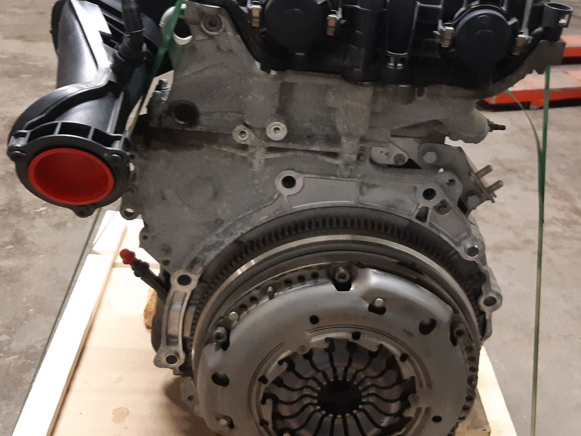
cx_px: 359
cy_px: 159
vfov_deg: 32.0
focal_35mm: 45
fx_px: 755
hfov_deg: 41.8
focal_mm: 3.93
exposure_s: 1/33
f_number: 1.7
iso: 250
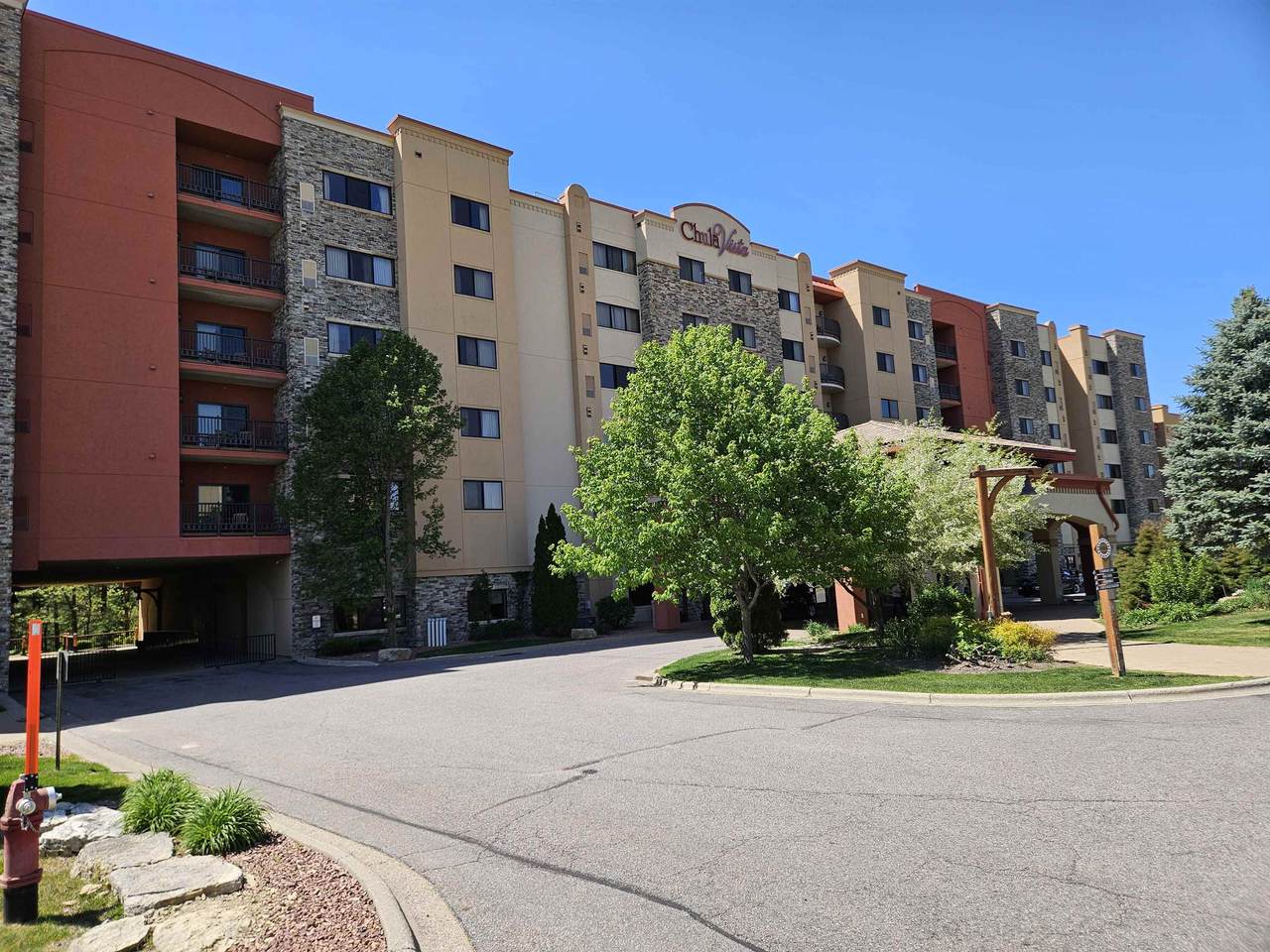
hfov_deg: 73.9
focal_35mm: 23
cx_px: 635
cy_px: 476
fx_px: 844
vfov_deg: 58.9
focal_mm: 5.4
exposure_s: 1/1073
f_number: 1.8
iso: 25
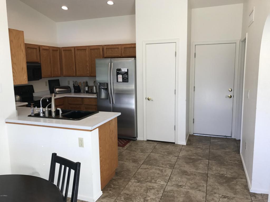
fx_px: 218
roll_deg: +0.7
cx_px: 135
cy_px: 101
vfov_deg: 49.7
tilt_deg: -7.1
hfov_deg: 63.4
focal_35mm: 28
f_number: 1.8
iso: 40
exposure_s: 1/120
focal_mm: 3.99
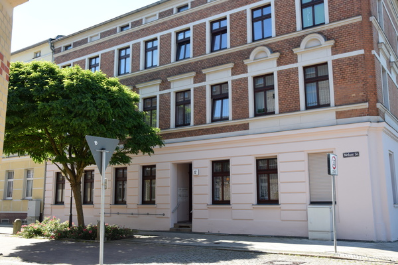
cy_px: 132
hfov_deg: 53.1
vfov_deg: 36.9
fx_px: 398
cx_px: 199
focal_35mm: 36
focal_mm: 24
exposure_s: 1/200
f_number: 7.1
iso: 400
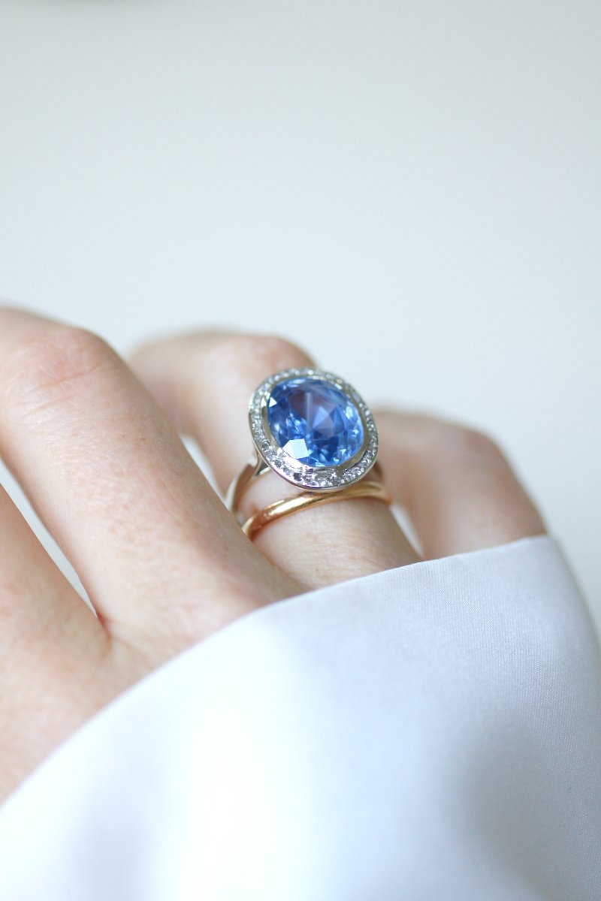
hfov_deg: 13.0
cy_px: 450
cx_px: 300
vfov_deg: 19.5
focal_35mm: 105
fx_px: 2629
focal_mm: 70
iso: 800
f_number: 2.8
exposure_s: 1/125
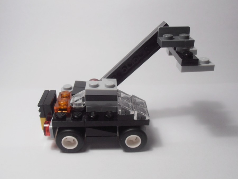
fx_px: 254
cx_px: 119
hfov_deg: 50.1
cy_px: 90
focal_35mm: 37
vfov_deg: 38.7
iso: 80
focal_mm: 6.61
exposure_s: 1/60
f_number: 3.9
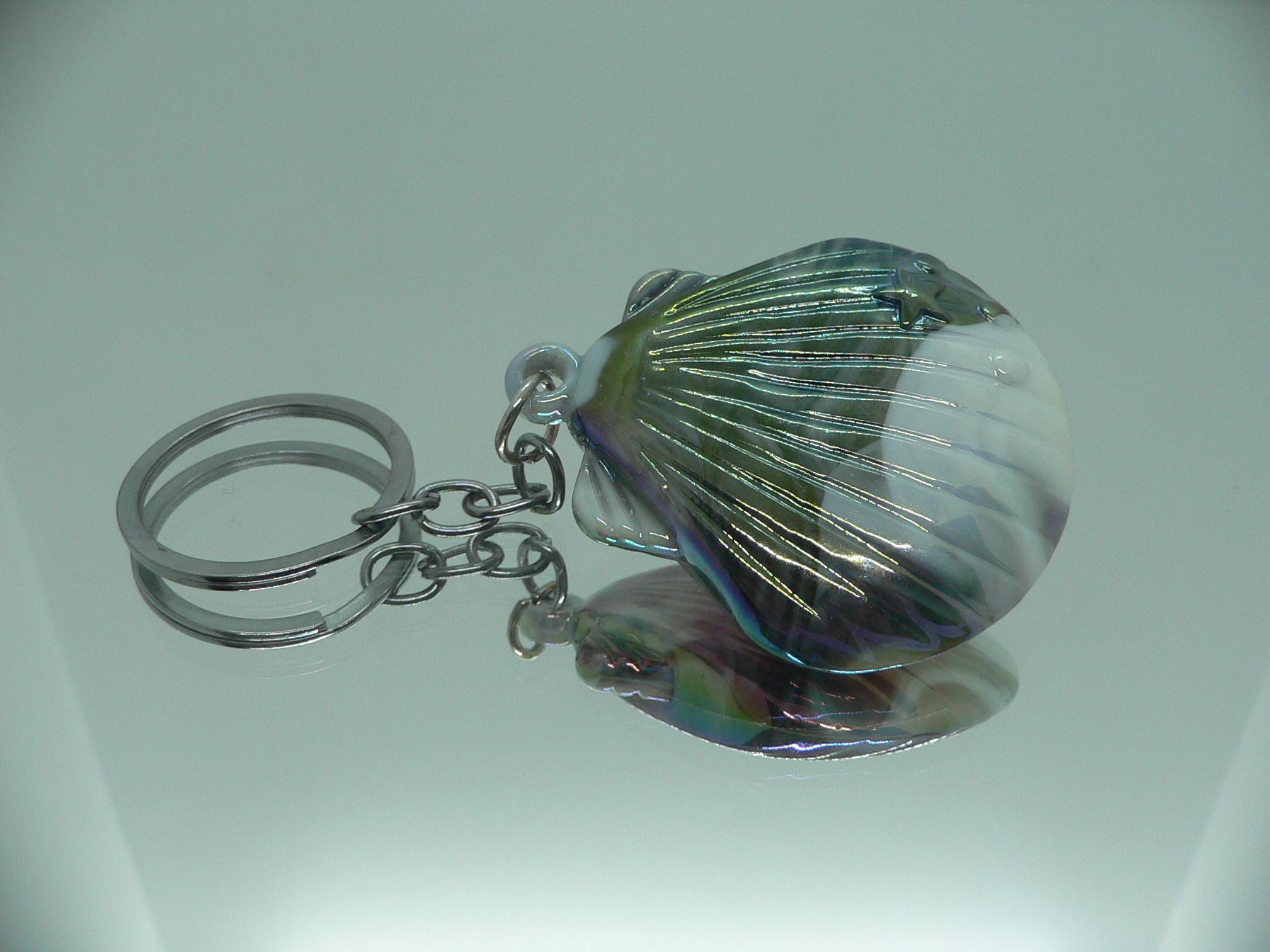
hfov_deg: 52.6
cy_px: 476
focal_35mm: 35
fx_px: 1284
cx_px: 635
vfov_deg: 40.7
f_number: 2.8
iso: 80
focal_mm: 4.6
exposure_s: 1/60
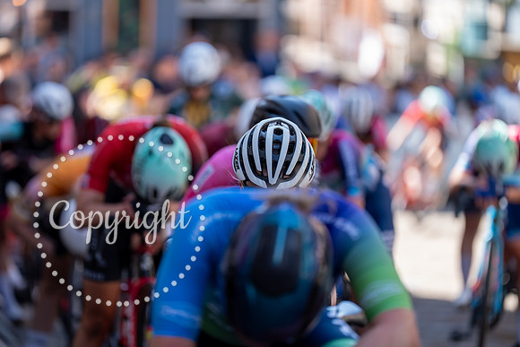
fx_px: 3058
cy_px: 161
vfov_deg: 6.5
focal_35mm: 212
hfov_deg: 9.7
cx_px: 241
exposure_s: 1/250
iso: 100
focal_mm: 197
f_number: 2.8
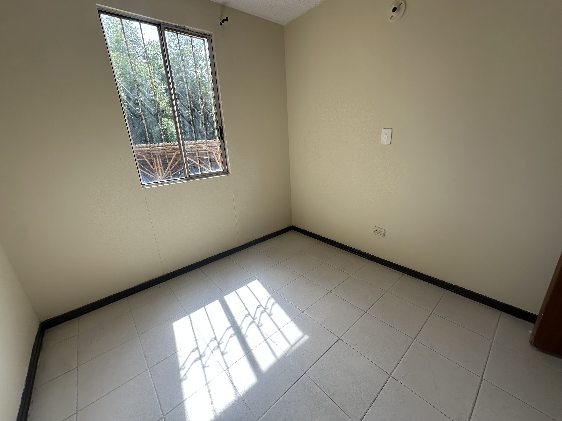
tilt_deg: -17.5
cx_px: 281
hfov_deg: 102.1
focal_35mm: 14
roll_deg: +2.9
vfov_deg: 85.7
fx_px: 227
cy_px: 210
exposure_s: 1/207
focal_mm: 2.22
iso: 40
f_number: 2.2
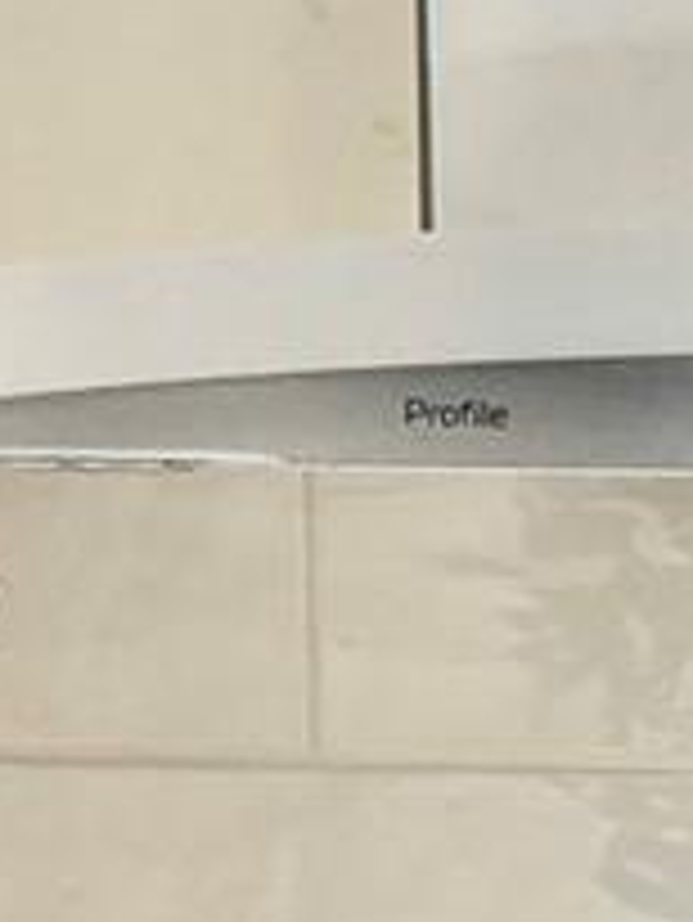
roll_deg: -1.5
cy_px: 1489
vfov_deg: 11.4
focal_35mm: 164
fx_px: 4373
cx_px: 994
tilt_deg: -13.4
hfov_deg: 8.9
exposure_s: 1/30
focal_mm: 3.99
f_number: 1.8
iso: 25
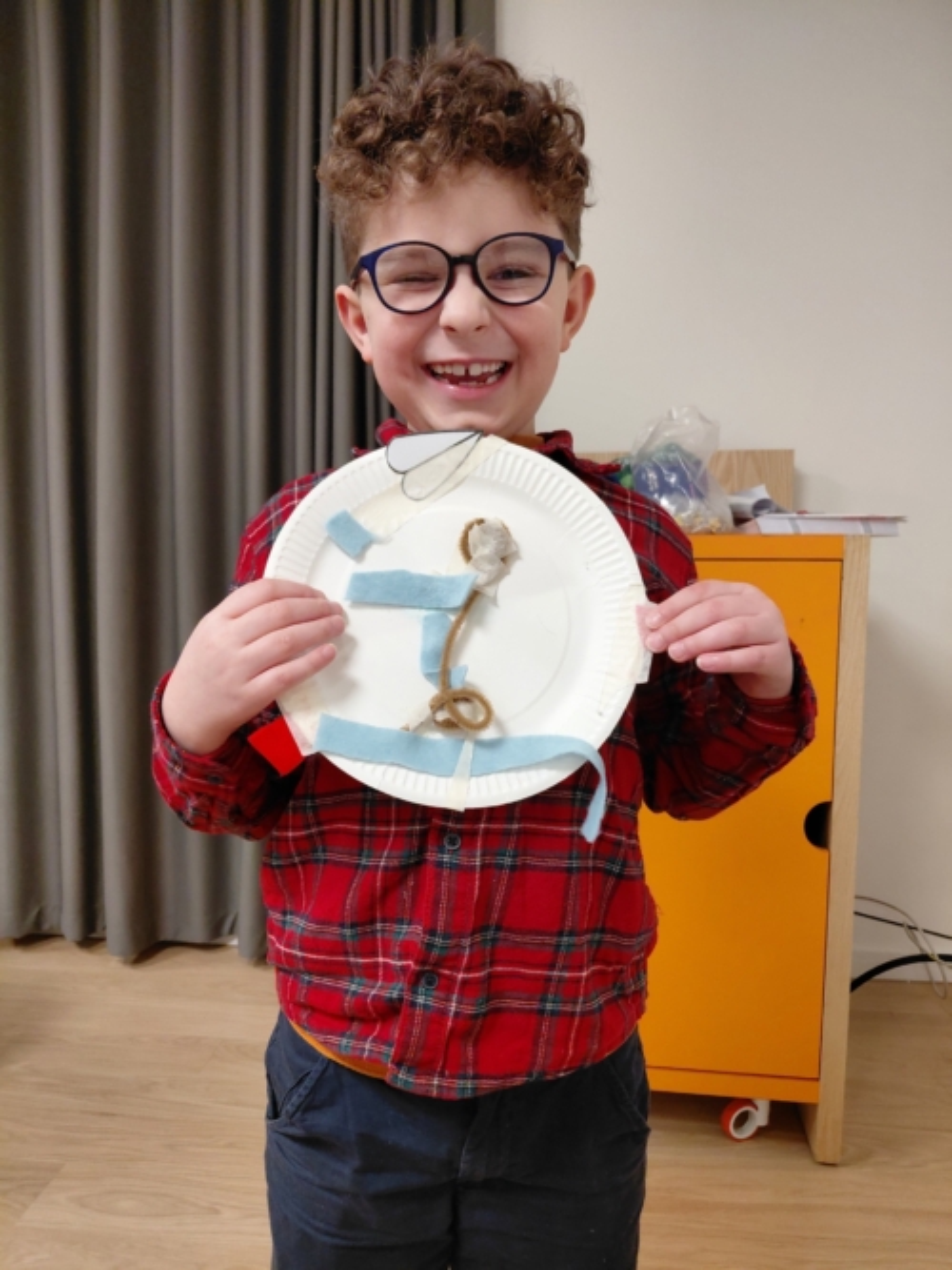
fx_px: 917
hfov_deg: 54.9
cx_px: 476
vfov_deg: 69.4
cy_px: 635
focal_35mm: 25
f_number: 1.8
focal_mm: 4.69
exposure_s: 1/60
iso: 400
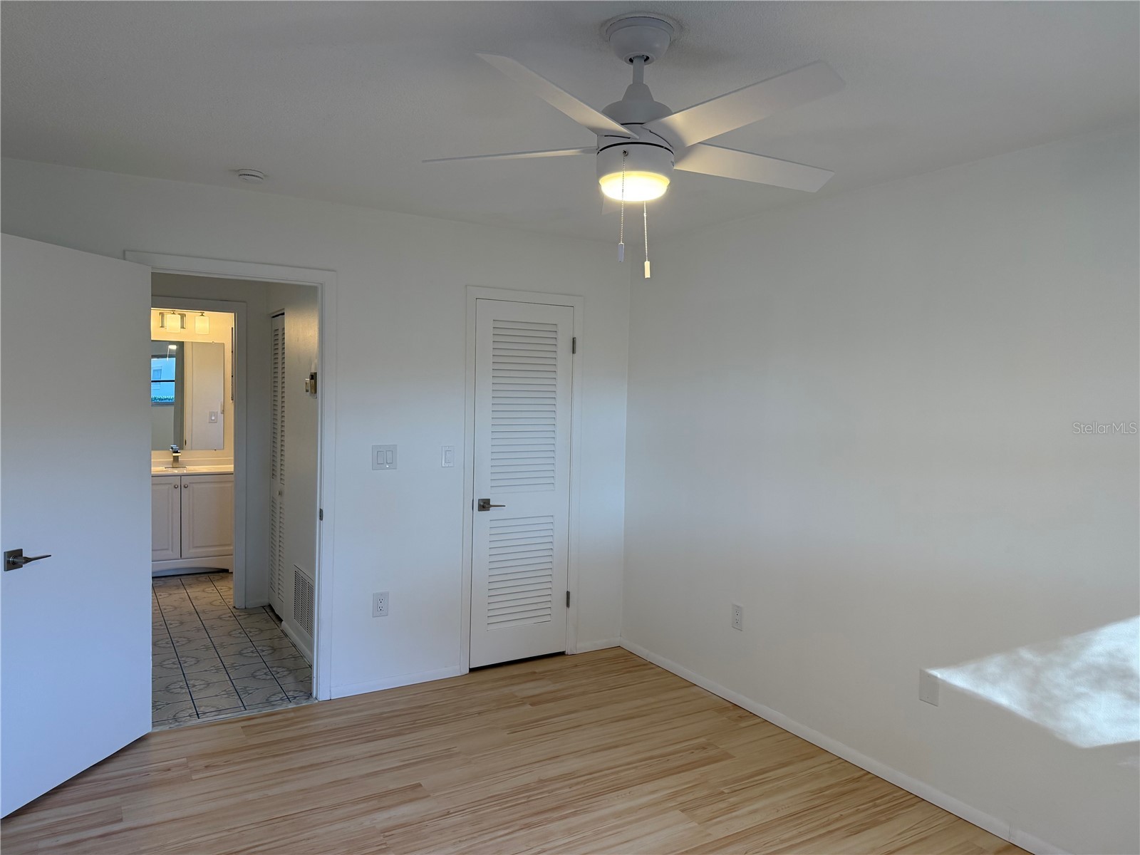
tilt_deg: -3.0
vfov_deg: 56.8
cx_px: 570
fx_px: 790
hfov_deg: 71.6
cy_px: 428
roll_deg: -0.7
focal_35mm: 24
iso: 200
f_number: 1.78
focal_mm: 6.76
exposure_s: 1/240
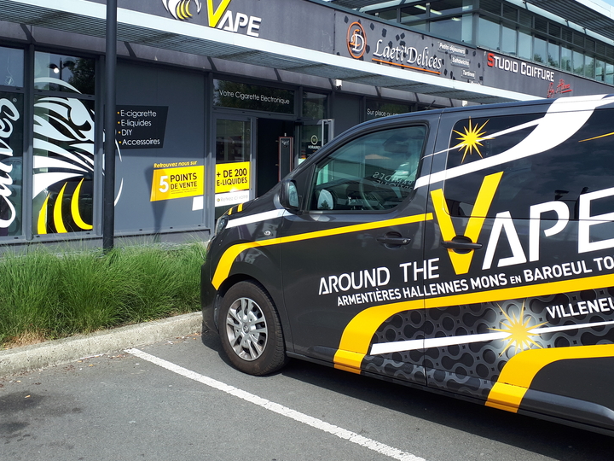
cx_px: 329
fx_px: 639
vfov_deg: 39.3
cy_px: 166
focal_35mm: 36
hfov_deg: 51.3
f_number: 1.9
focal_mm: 3.6
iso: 40
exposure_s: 1/881
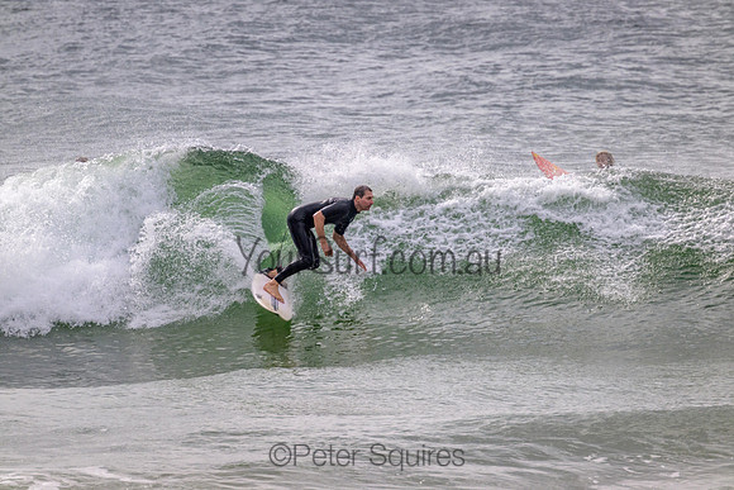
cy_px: 245
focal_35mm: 800
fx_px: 16314
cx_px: 367
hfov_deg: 2.6
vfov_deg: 1.7
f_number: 11
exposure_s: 1/2000
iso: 1400
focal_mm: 800
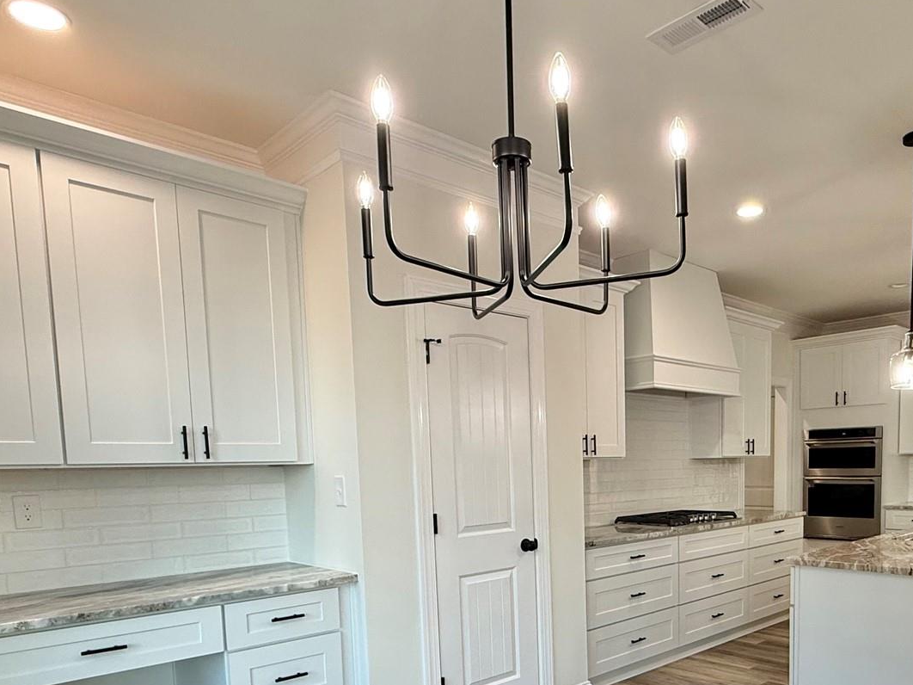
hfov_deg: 64.3
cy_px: 533
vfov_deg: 48.8
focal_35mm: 27
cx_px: 575
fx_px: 712
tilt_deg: -5.4
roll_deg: +0.9
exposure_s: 1/120
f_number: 2.2
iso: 160
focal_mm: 2.22
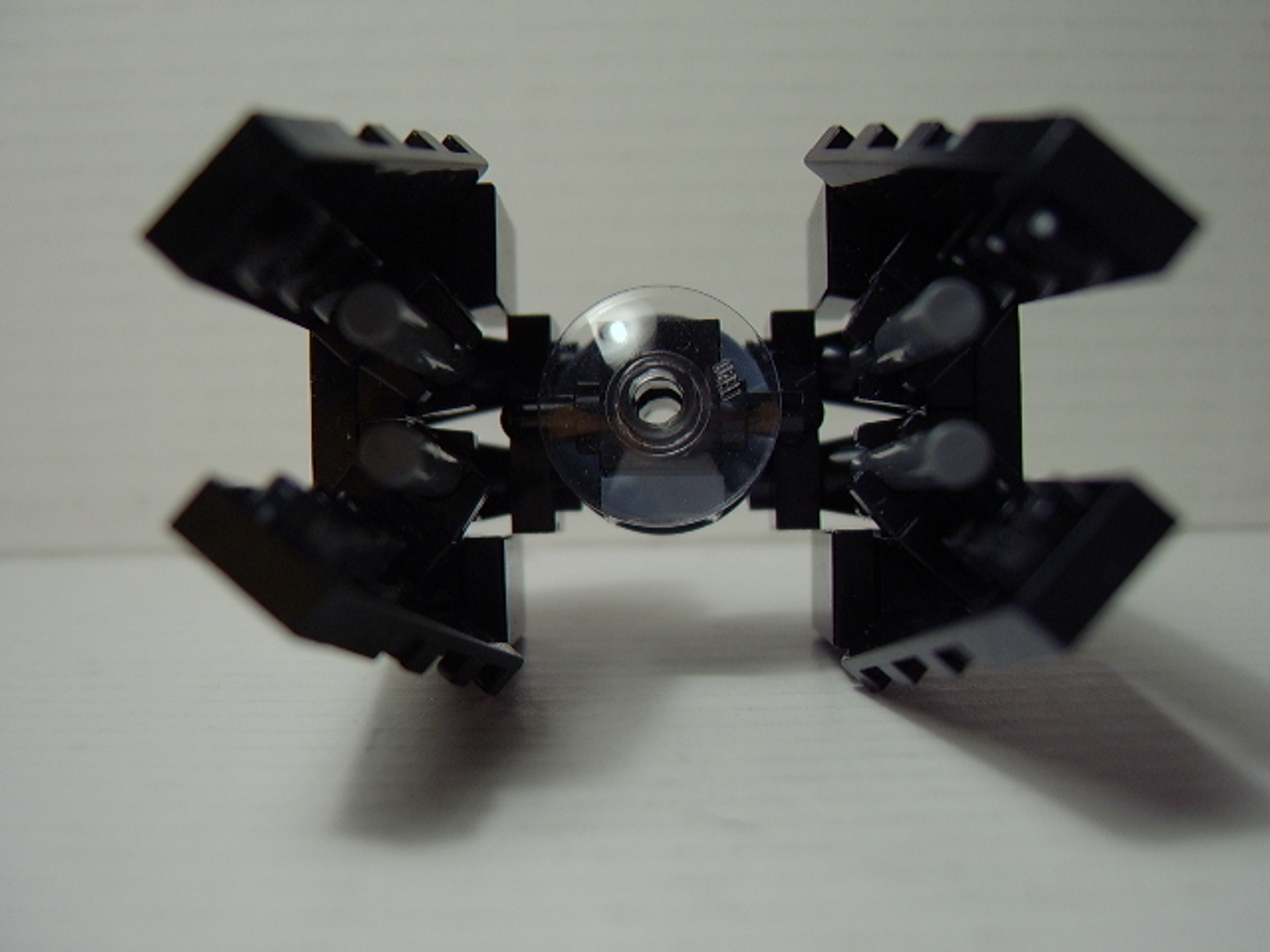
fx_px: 1137
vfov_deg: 45.4
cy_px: 476
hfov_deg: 58.4
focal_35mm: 31
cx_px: 635
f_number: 2.7
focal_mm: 8.13
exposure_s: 1/71
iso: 100
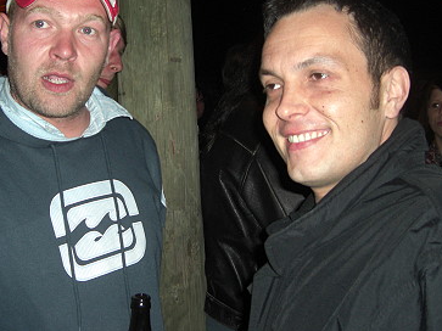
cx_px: 160
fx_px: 715
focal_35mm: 56
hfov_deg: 34.1
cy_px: 102
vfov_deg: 25.9
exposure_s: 1/60
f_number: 2.8
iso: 200
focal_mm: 7.9
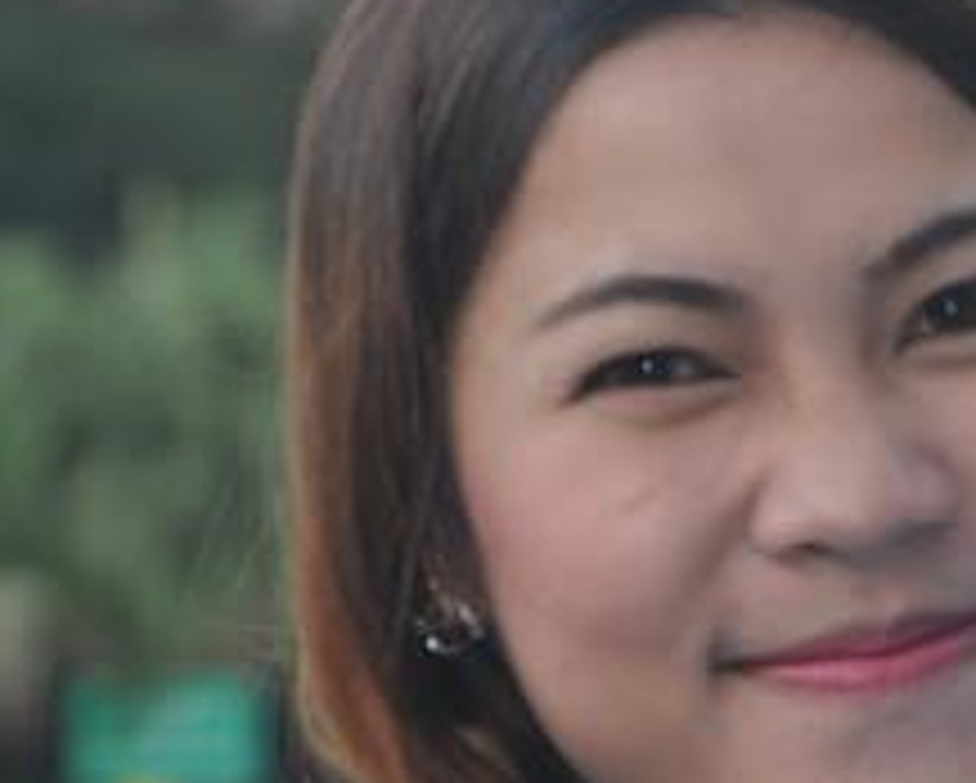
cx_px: 1111
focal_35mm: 268
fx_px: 7748
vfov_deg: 5.7
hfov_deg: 7.2
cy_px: 999
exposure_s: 1/60
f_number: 3.5
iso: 200
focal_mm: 46
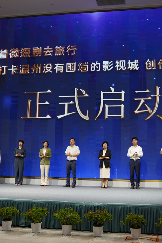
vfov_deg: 41.2
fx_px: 323
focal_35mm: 48
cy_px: 121
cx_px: 100
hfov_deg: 28.1
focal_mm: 31.6
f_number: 2.8
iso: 500
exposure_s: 1/320
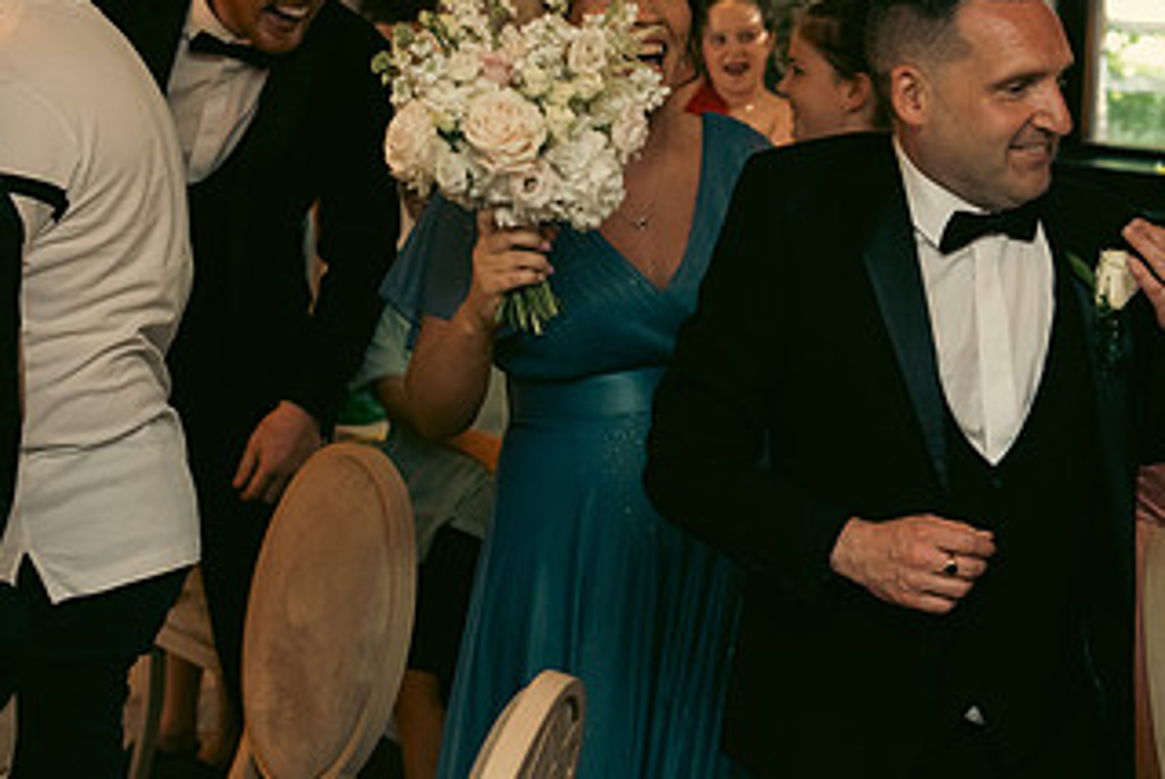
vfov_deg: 15.7
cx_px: 637
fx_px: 2818
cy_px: 231
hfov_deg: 23.4
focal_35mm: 87
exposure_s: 1/160
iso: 2500
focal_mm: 48
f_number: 3.5
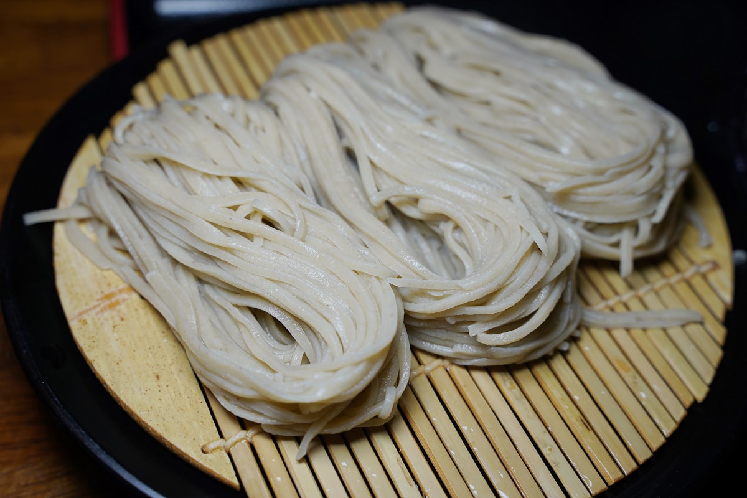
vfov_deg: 28.6
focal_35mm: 47
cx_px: 374
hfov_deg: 41.9
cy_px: 249
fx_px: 975
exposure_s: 1/125
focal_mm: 47
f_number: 5.6
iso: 100
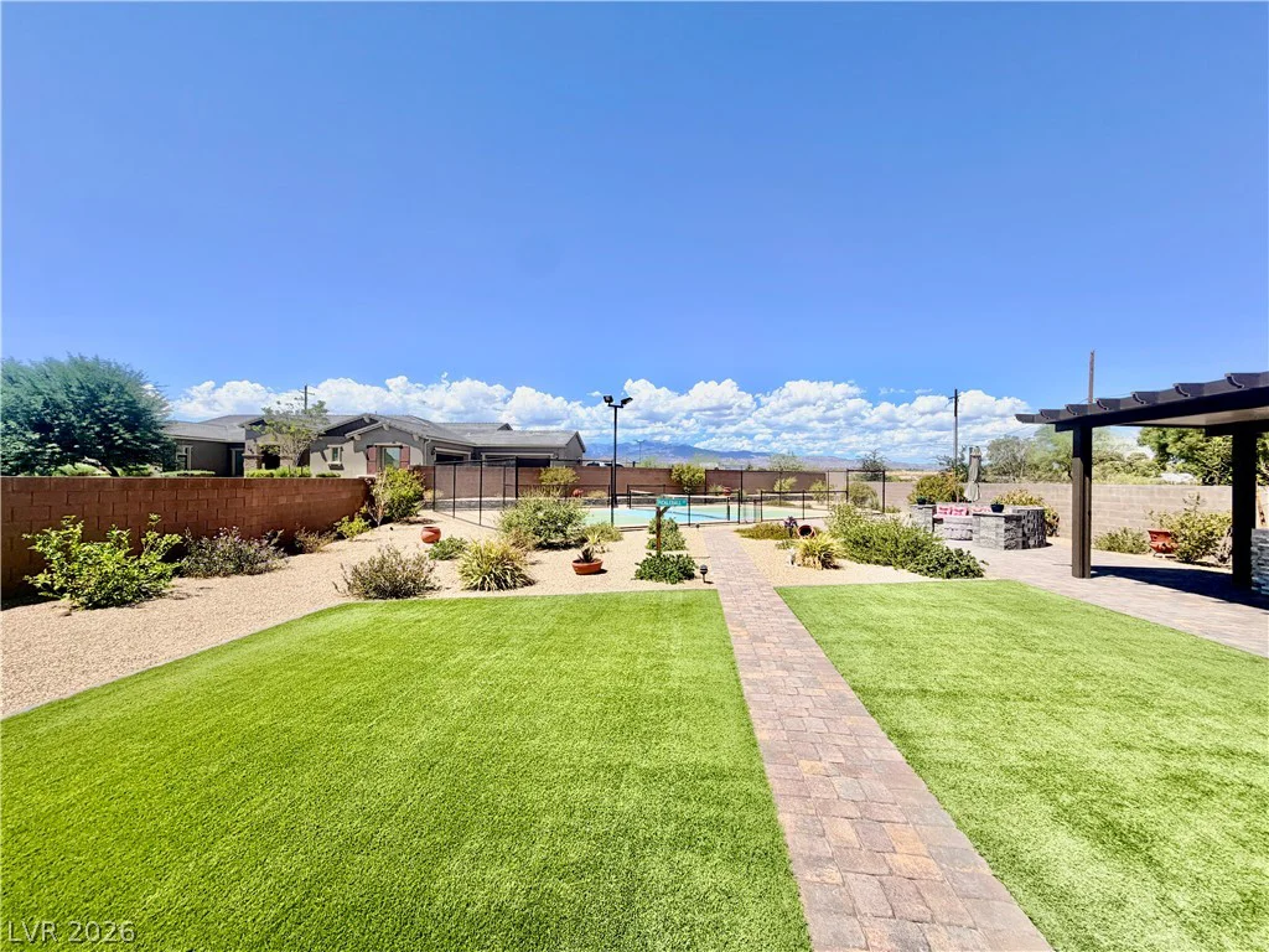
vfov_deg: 85.7
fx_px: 513
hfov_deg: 102.1
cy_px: 476
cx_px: 634
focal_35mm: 14
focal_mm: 2.22
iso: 20
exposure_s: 1/914
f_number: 2.2
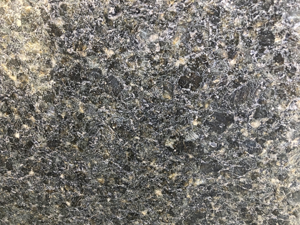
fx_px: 243
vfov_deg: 49.8
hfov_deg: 63.4
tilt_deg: -28.6
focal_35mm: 28
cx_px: 150
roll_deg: +1.9
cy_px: 112
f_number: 1.8
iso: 32
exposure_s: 1/30
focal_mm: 3.99
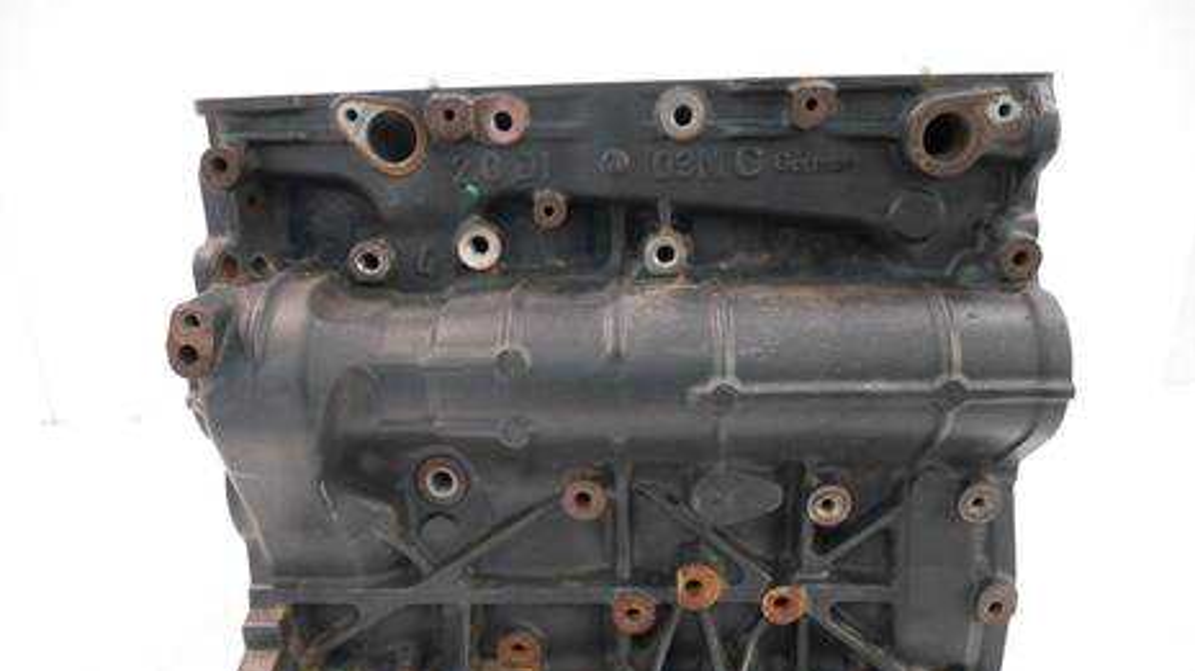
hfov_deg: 69.9
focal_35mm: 27
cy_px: 429
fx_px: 855
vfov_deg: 42.4
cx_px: 594
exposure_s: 1/60
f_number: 3.5
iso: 1250
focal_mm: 12
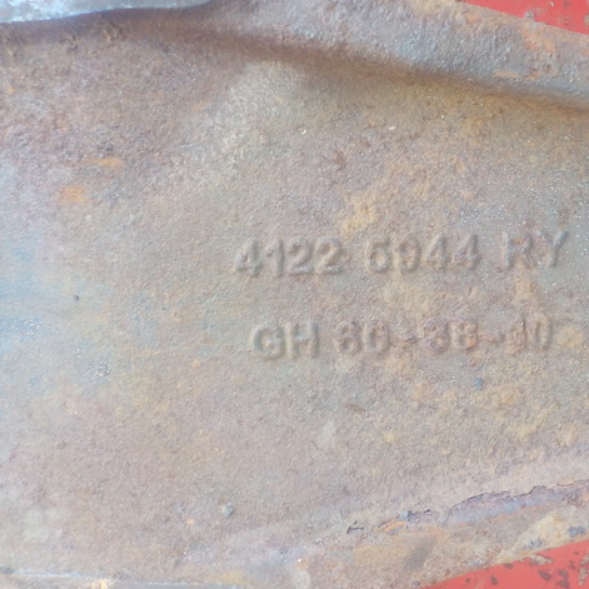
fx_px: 693
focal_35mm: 36
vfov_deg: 46.0
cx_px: 389
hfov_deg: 45.4
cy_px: 299
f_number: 3.3
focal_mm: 4.1
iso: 220
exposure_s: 1/30
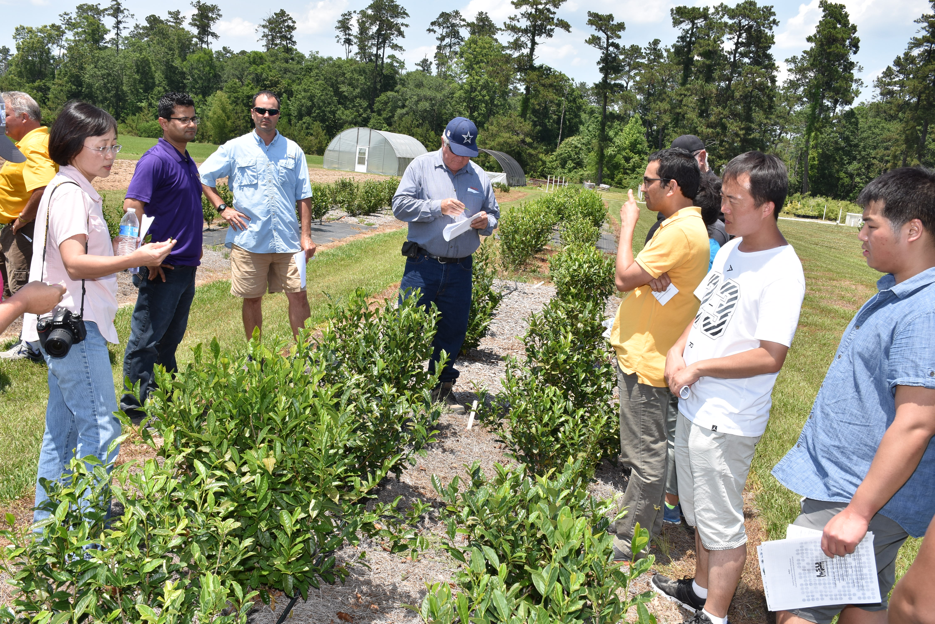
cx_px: 468
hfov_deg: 53.1
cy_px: 312
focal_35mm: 36
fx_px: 935
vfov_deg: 36.9
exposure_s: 1/250
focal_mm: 24
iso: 200
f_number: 13
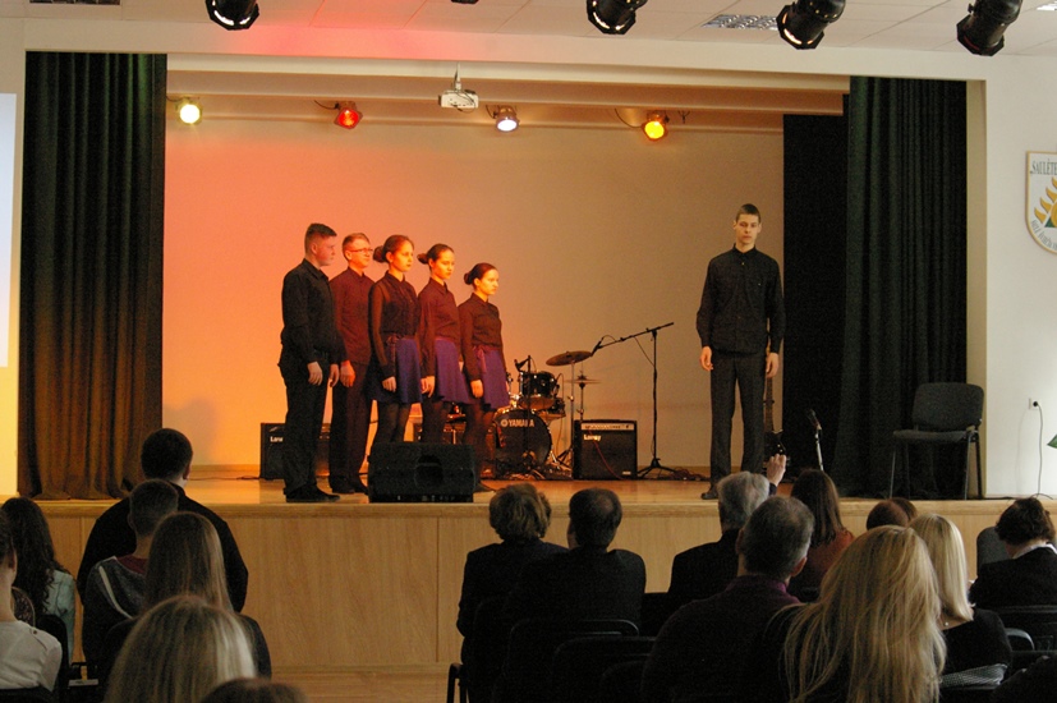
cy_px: 352
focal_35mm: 75
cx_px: 528
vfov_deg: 18.2
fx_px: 2200
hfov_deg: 27.0
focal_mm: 50
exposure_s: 1/45
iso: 3200
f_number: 8
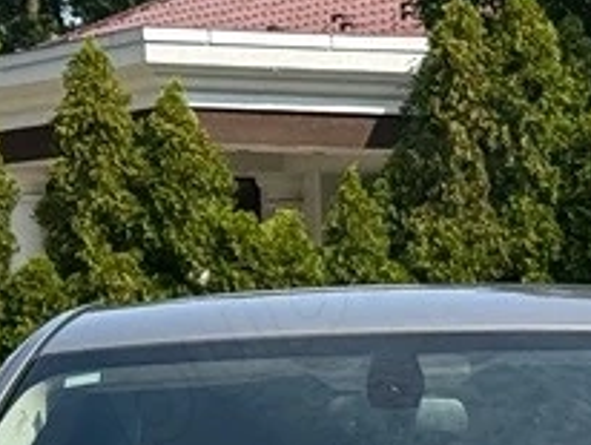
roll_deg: +0.8
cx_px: 600
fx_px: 3983
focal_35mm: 233
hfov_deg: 8.4
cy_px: 990
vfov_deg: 6.2
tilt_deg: -7.4
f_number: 1.78
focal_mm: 6.76
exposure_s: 1/3891
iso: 80
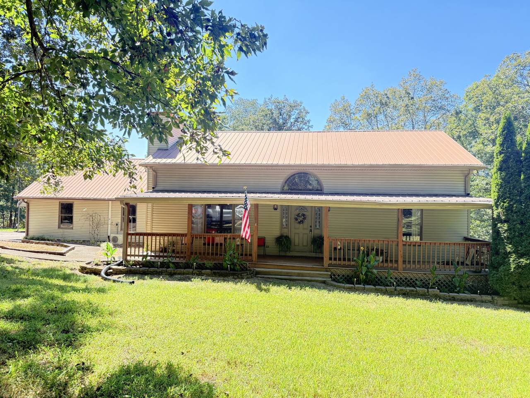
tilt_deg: +2.6
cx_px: 265
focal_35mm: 24
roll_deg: -1.7
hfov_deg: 71.6
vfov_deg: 56.8
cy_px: 199
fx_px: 367
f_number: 1.78
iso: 100
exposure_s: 1/426
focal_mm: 6.76
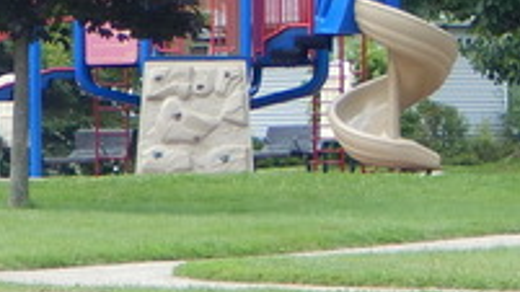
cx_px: -261
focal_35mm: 631
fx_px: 8699
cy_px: 96
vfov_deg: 1.9
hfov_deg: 3.4
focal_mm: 32.8
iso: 125
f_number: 5.3
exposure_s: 1/125
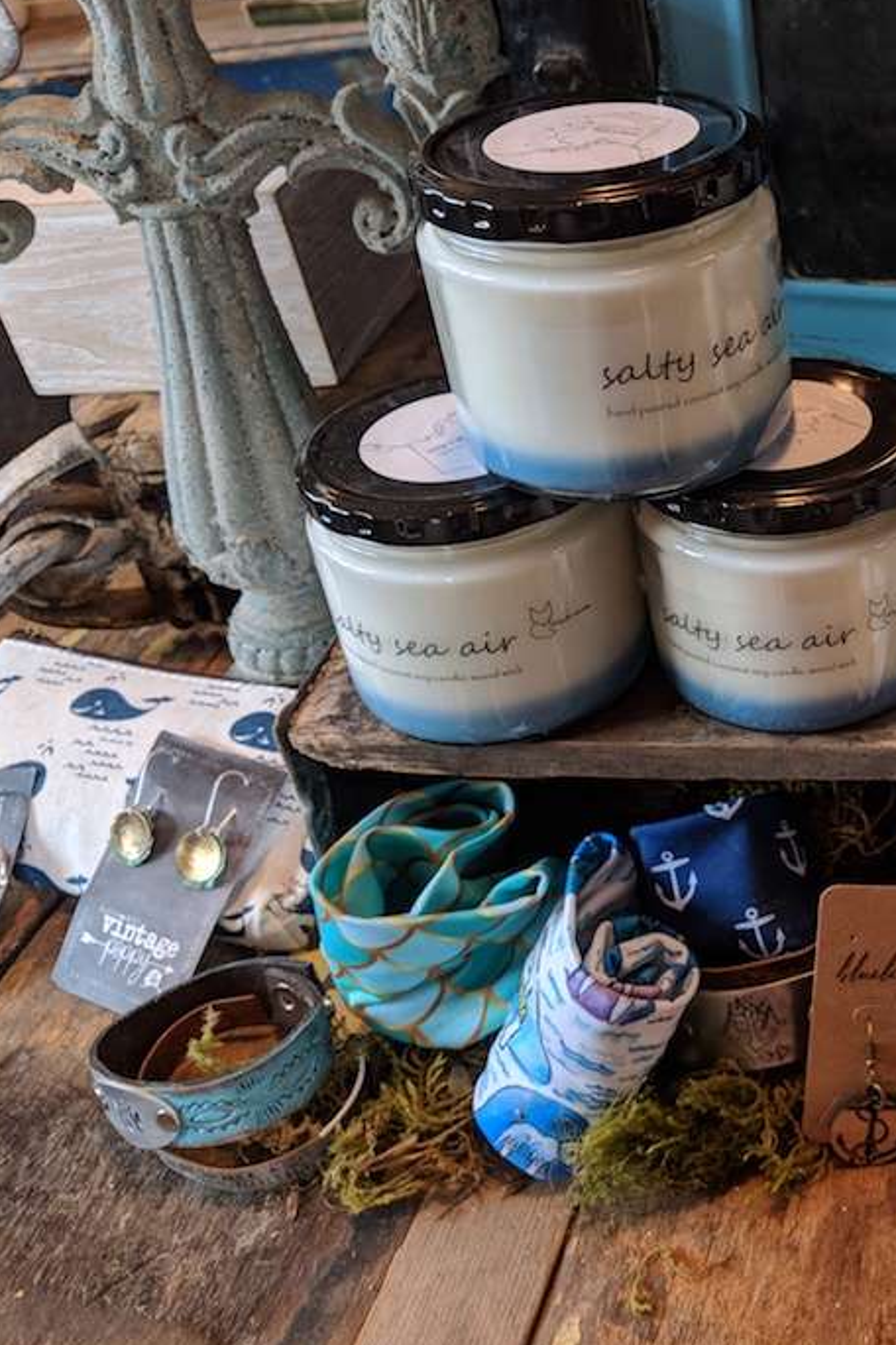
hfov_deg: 31.4
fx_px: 1456
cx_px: 918
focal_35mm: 39
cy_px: 656
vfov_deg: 49.5
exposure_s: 1/120
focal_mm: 4.44
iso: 156
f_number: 1.8
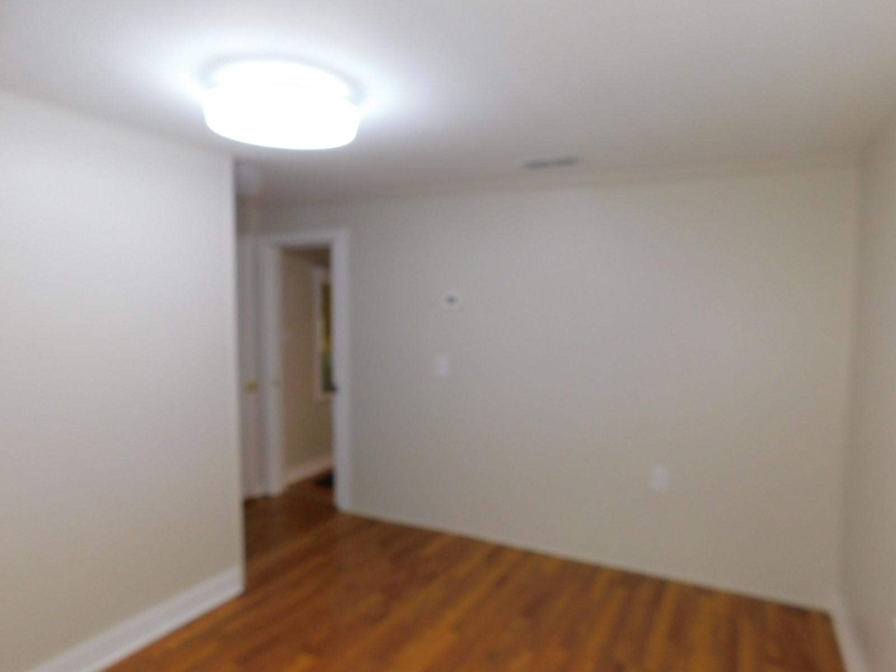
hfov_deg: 73.9
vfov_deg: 58.9
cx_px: 448
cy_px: 336
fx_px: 595
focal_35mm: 23
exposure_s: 1/40
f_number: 3
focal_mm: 4
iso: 125
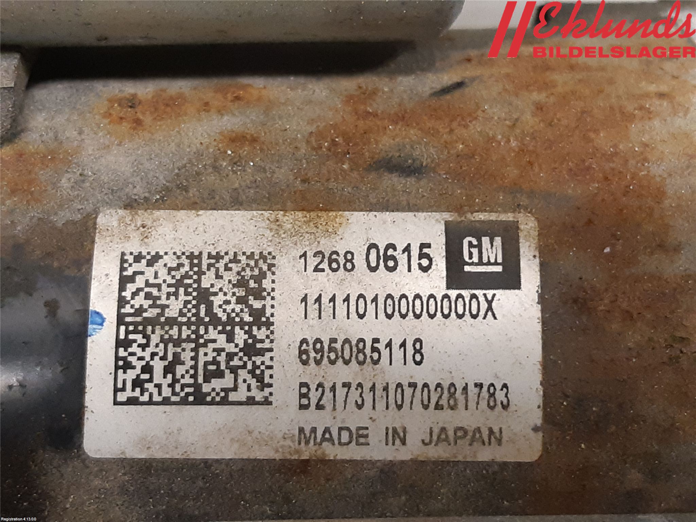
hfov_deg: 67.3
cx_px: 348
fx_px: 523
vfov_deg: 53.1
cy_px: 261
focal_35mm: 26
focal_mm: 3.93
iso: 250
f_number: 1.7
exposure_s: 1/50
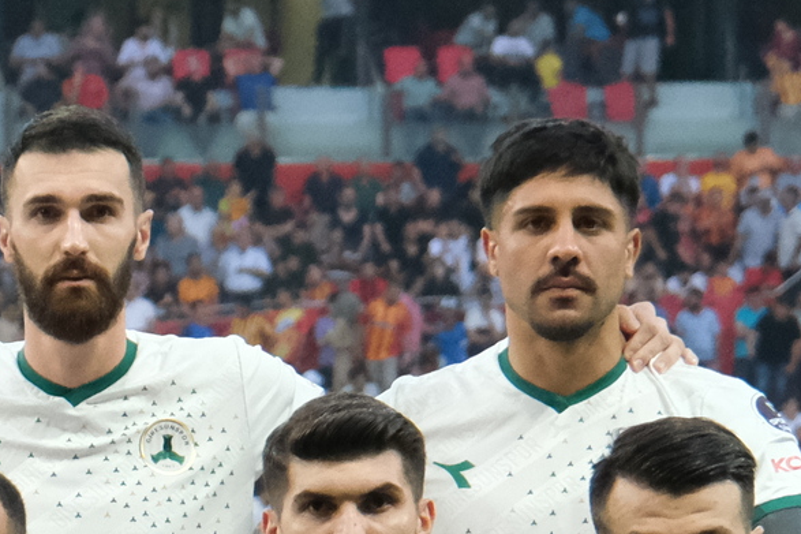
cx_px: -482
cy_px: 863
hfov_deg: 6.7
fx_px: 6762
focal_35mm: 304
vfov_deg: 4.5
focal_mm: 41.1
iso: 5000
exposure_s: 1/1000
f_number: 4
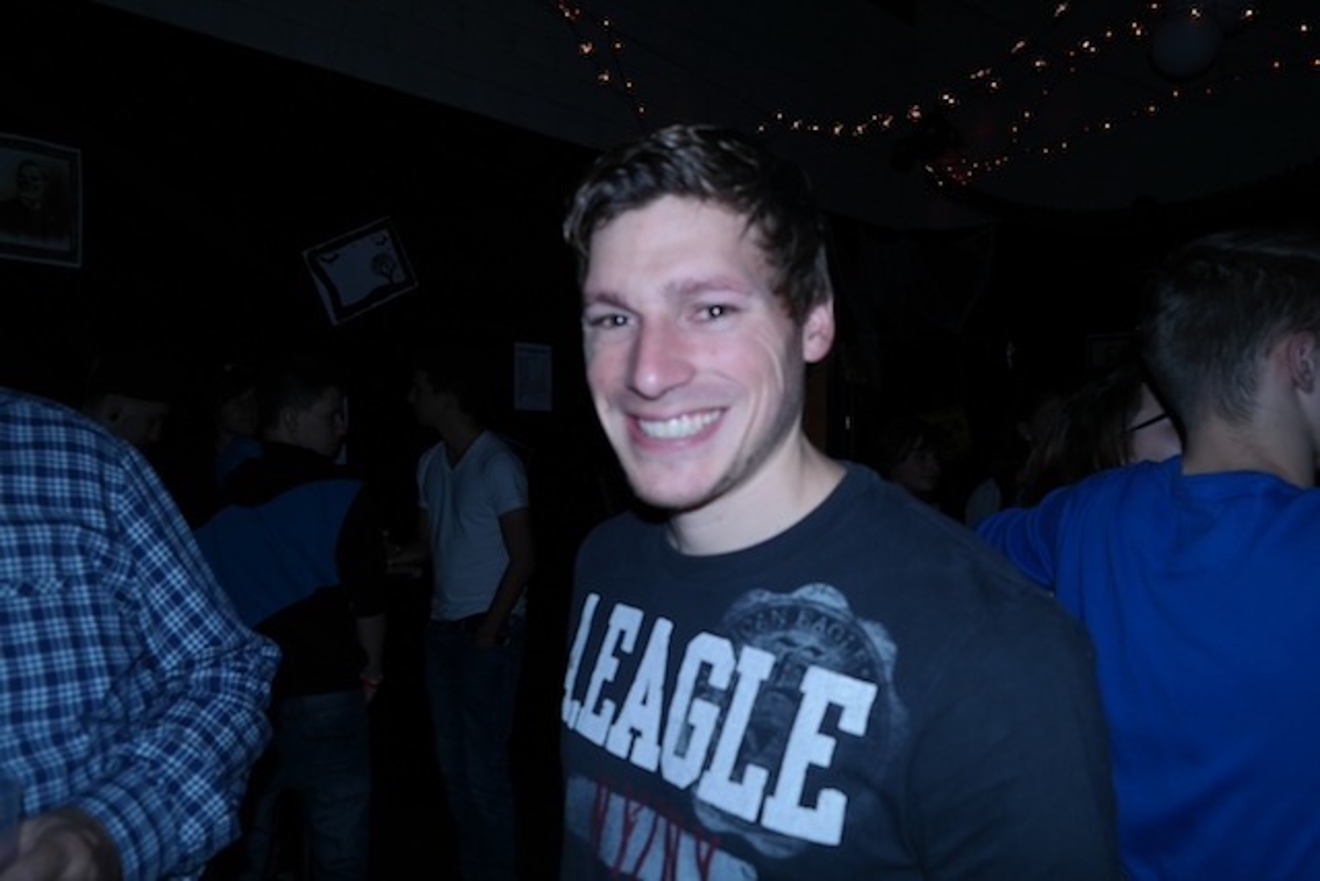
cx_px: 660
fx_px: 990
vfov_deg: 48.0
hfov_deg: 67.4
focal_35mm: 27
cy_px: 440
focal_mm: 18
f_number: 5
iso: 400
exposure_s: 1/50
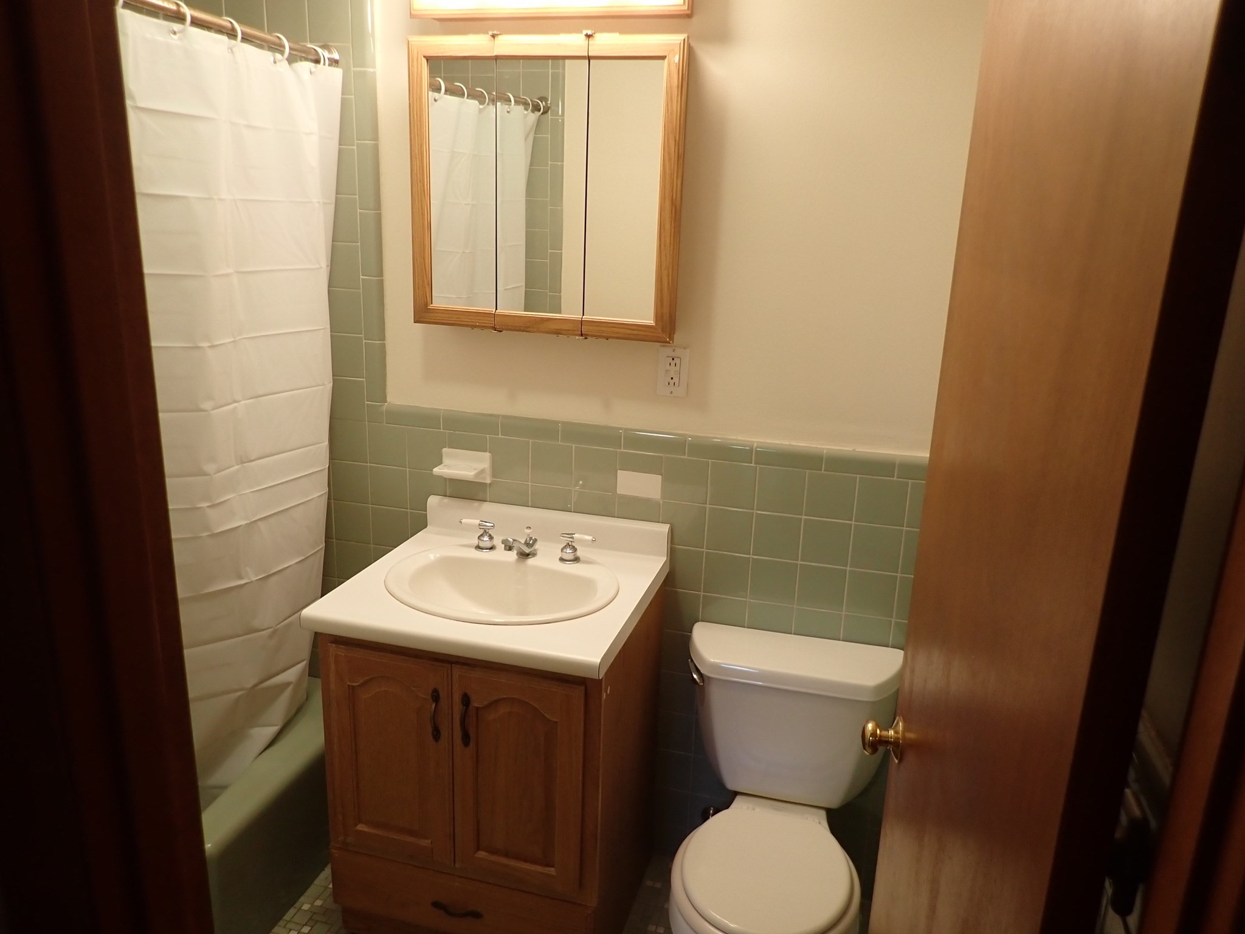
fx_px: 899
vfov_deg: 54.9
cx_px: 622
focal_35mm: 25
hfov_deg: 69.4
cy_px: 467
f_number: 2
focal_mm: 4.5
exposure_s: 1/50
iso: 200
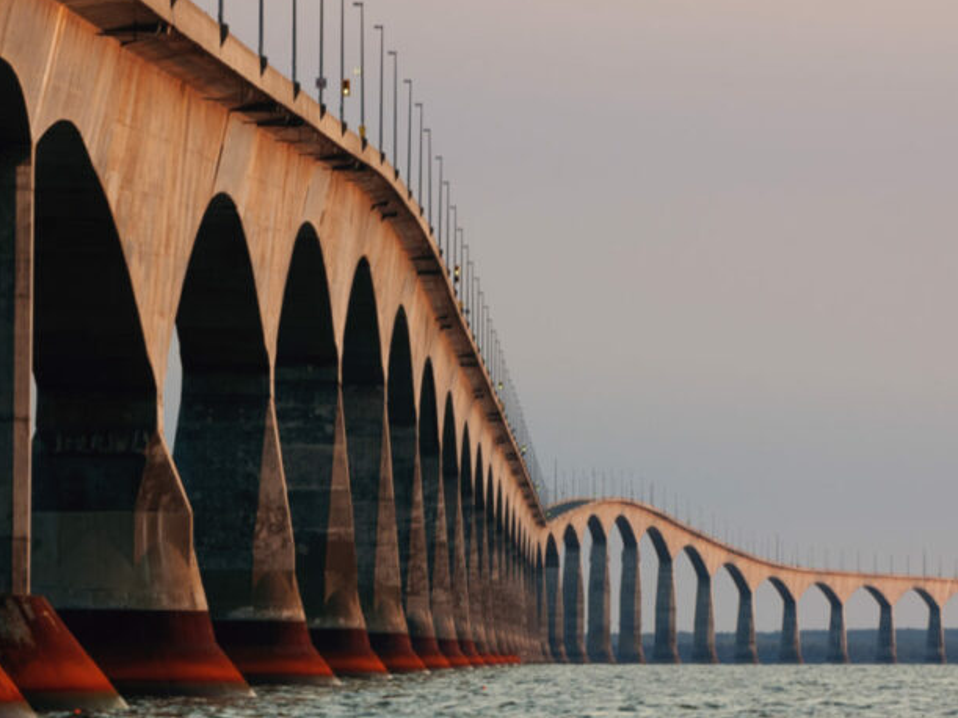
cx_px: 483
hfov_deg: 3.5
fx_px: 15661
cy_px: 408
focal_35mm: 566
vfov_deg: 2.6
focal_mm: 300
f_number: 16
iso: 200
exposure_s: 1/6
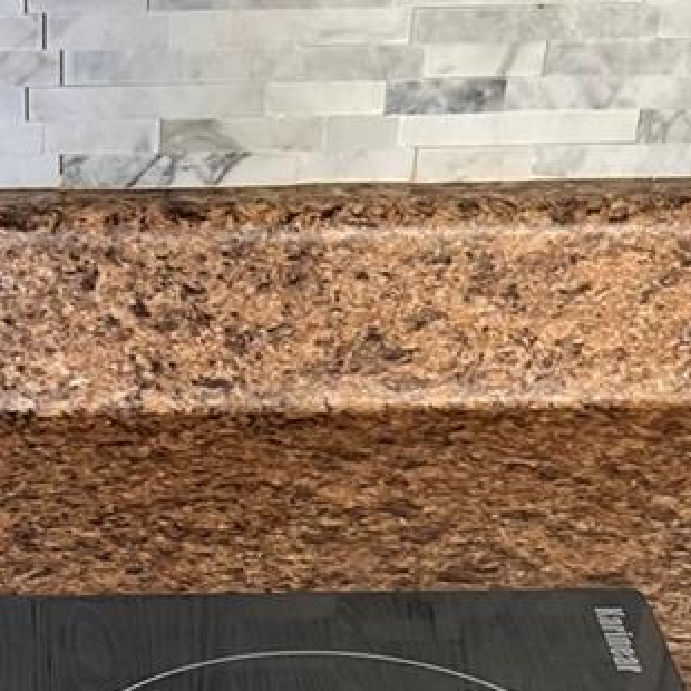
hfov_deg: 19.0
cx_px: -2
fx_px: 2010
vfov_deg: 18.4
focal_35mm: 89
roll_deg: +2.2
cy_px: 856
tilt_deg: -39.1
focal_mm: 5.7
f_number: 1.5
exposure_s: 1/71
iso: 125
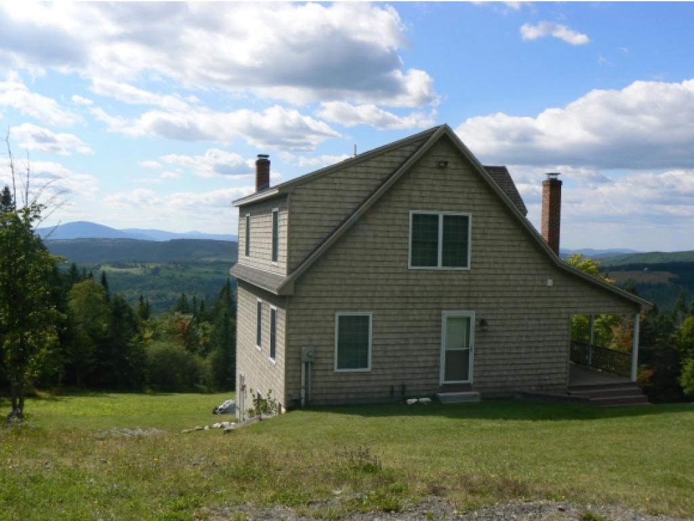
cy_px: 260
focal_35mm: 36
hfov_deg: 51.3
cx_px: 347
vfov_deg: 39.7
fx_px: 722
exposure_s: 1/500
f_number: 7.1
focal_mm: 6
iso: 80
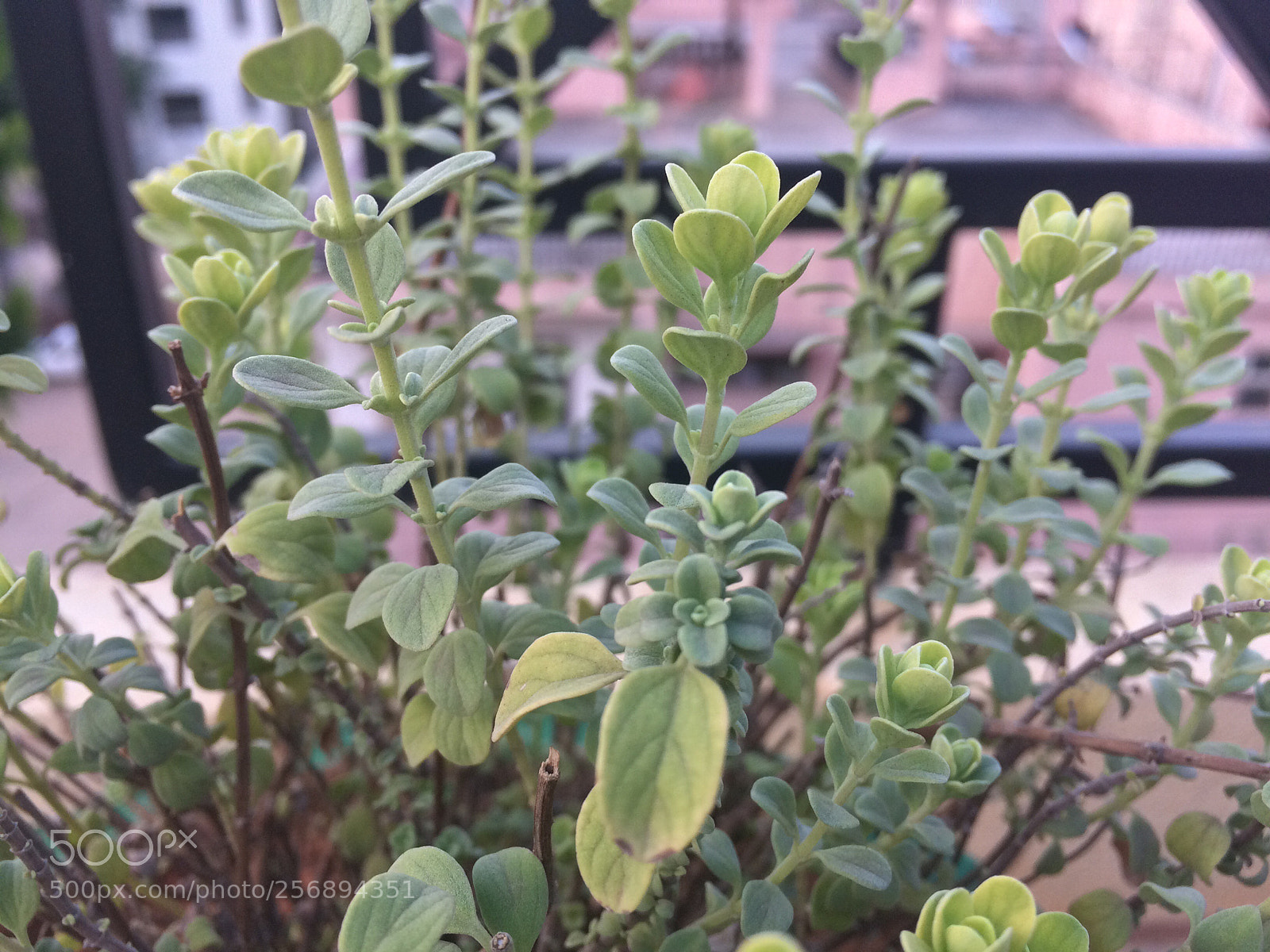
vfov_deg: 48.2
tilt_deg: -31.8
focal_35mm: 29
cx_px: 635
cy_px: 476
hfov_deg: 61.7
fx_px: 1064
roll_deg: -1.0
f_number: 2.2
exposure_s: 1/100
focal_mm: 4.15
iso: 64
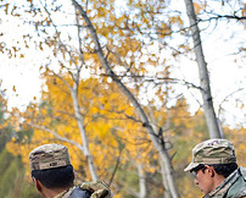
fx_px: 1552
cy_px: 204
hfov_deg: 9.0
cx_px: 295
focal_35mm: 213
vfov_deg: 7.2
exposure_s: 1/800
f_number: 2.8
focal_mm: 79
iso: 1000
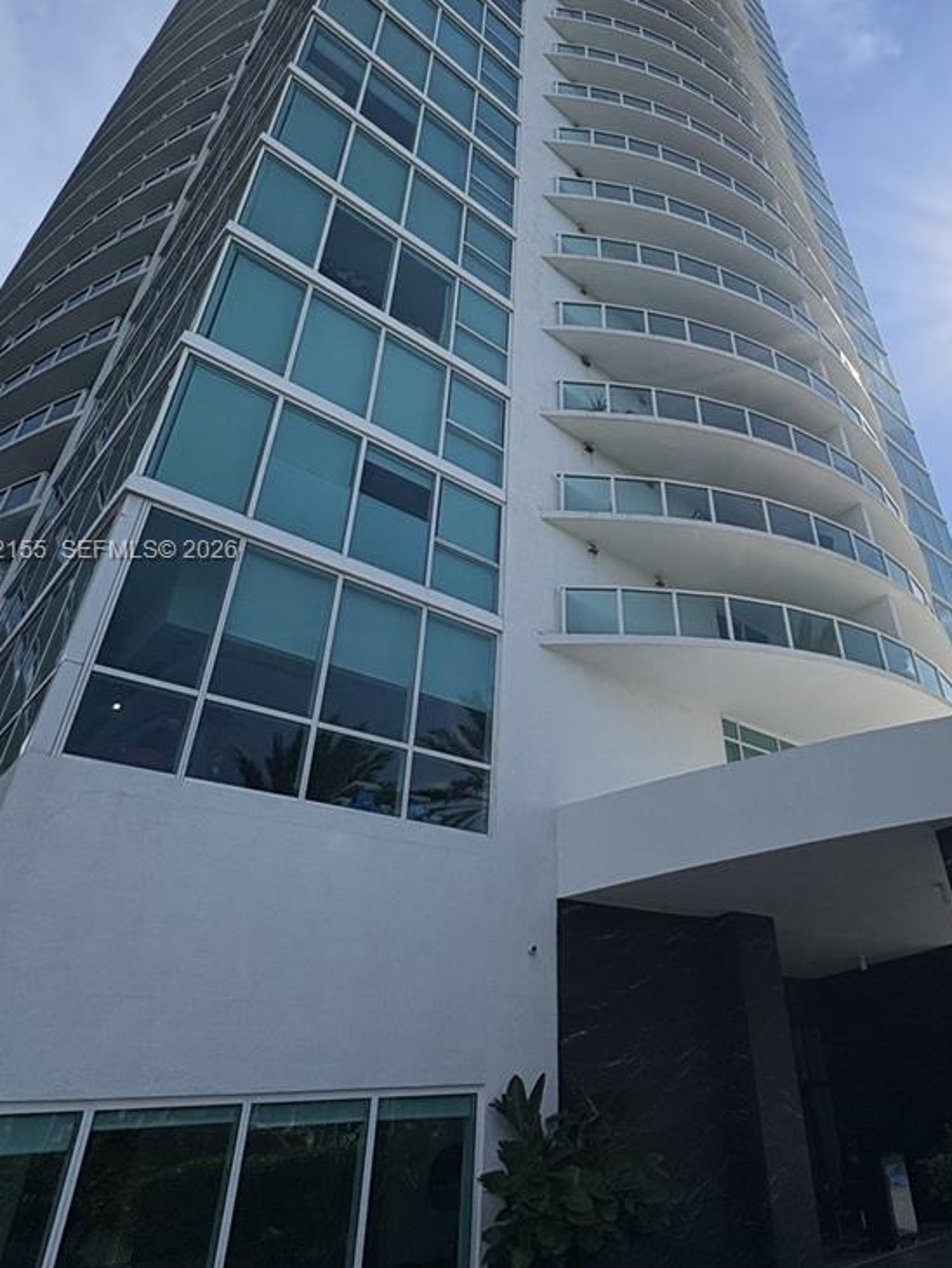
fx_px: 843
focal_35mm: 23
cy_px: 552
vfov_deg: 73.6
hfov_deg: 56.4
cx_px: 698
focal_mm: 2.22
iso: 64
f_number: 2.2
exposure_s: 1/3717
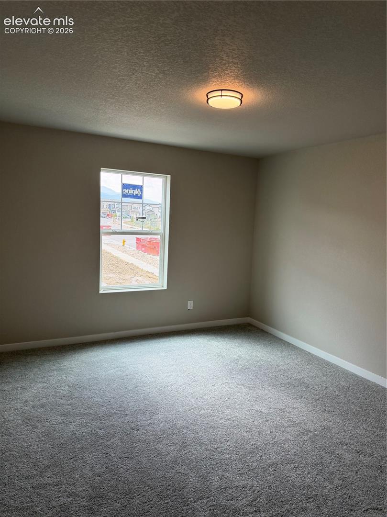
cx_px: 194
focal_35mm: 24
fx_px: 358
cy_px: 258
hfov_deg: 56.8
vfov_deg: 71.6
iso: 125
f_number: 1.78
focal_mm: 6.76
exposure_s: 1/205
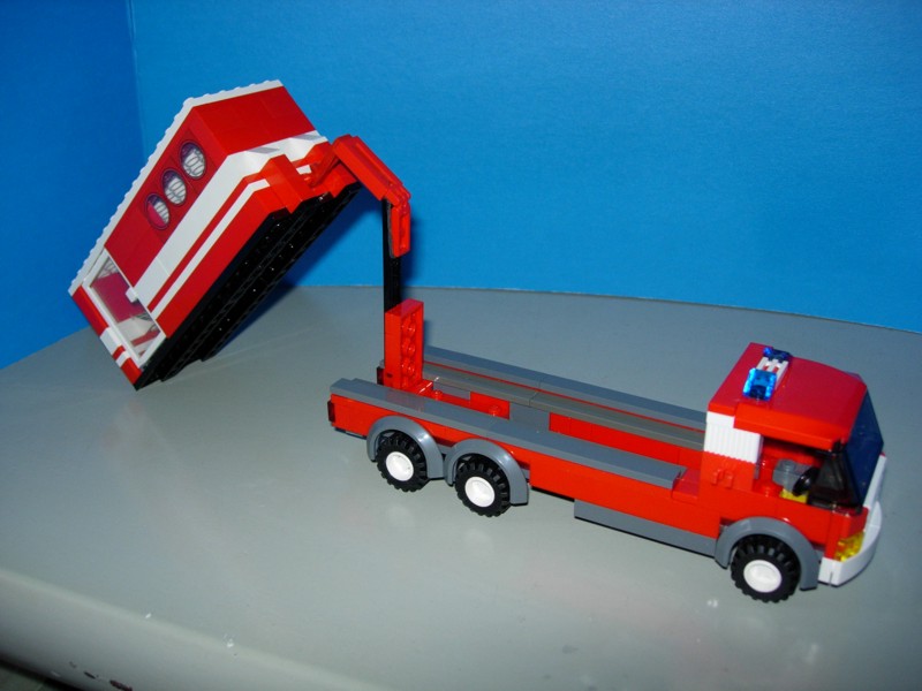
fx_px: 1012
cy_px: 346
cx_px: 461
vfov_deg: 37.7
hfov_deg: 49.0
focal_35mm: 38
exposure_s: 1/64
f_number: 2.8
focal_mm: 7.8
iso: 79
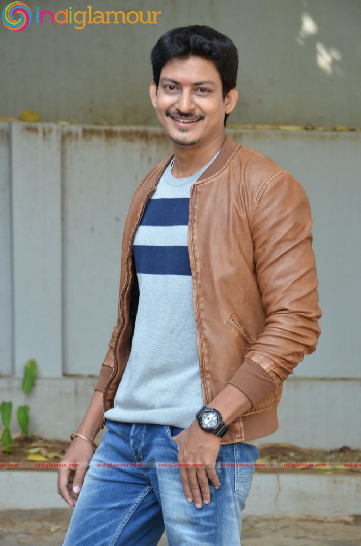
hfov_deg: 9.3
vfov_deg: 14.0
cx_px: 180
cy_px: 273
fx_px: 2222
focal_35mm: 147
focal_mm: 98
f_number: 6.3
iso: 640
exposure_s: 1/125
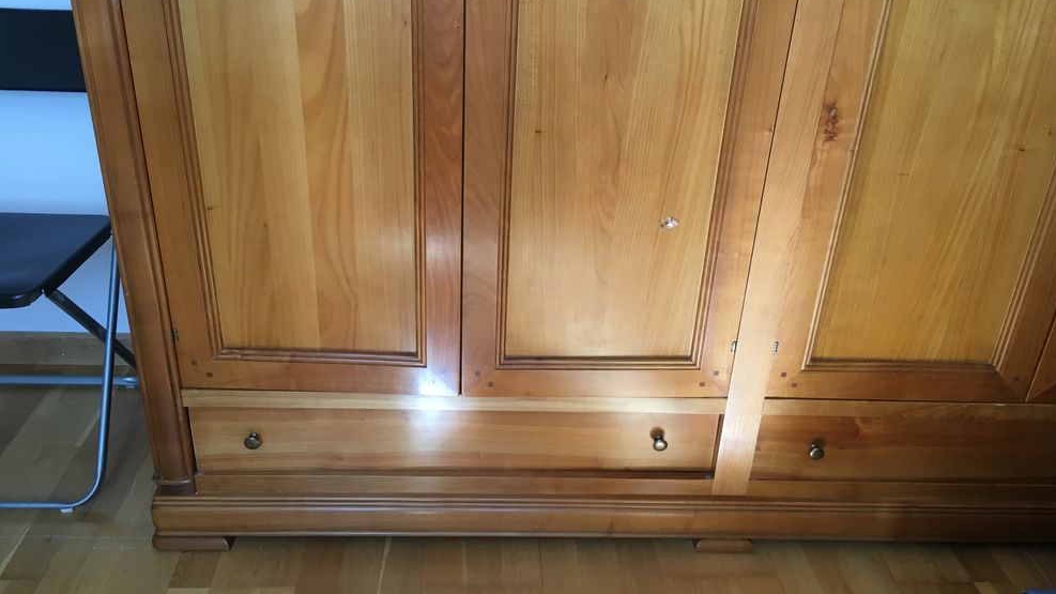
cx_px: 534
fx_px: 896
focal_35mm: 32
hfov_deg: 61.0
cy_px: 303
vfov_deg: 36.7
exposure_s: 1/33
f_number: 2.2
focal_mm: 4.15
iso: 40
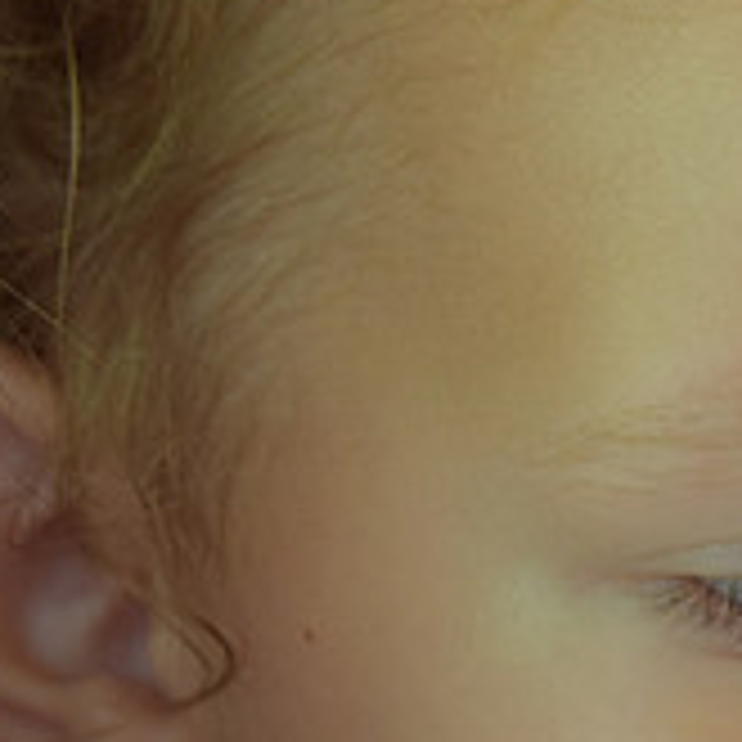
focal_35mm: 246
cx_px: 1205
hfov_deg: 7.0
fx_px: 5978
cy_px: 659
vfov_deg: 7.1
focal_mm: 55
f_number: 5.6
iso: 560
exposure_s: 1/60
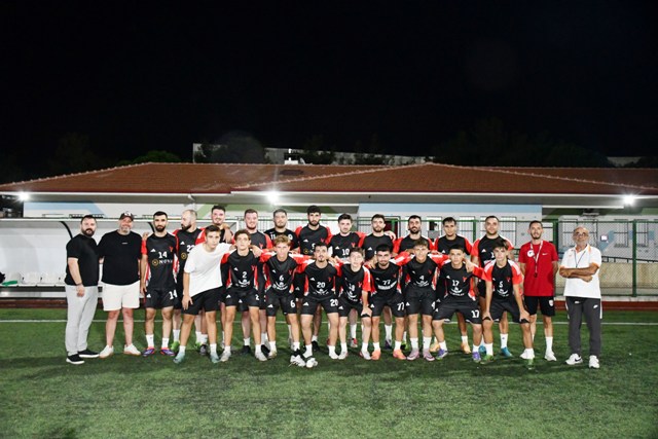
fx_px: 622
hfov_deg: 55.8
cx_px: 329
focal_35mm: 34
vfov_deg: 38.9
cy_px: 220
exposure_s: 1/60
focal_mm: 23
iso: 6400
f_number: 3.8
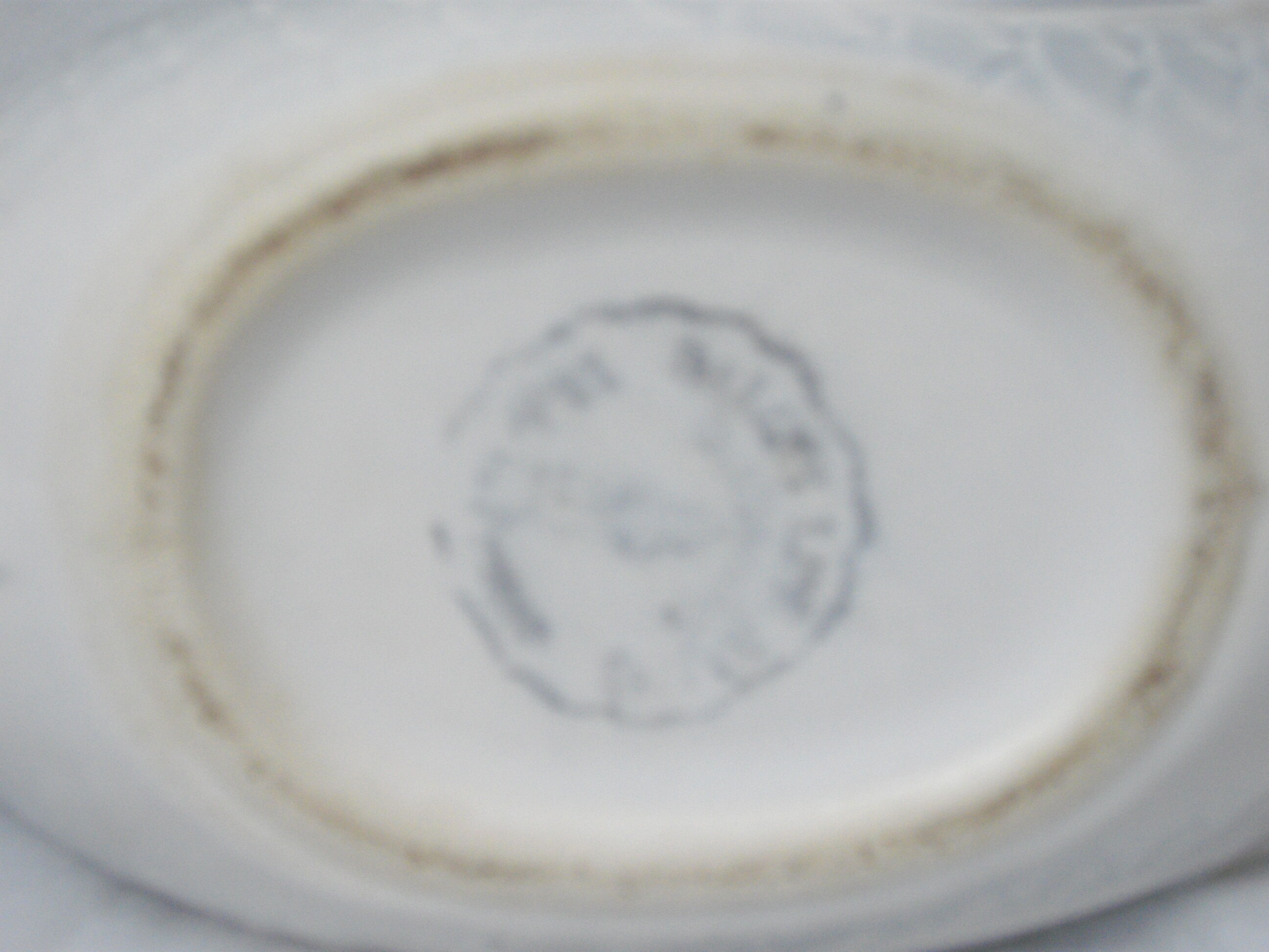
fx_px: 2383
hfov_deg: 29.8
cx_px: 634
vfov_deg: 22.6
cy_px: 476
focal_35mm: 65
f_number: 3.8
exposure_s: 1/30
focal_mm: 13.7
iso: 400
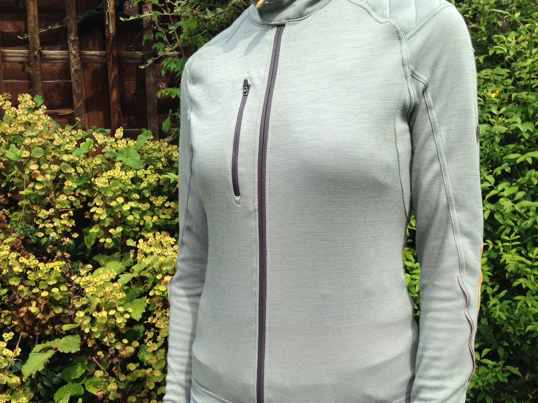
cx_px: 285
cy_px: 256
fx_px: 761
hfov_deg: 38.9
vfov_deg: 29.5
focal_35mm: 49
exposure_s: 1/786
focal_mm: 4.12
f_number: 2.4
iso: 50
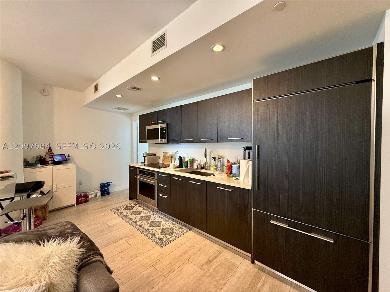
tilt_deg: -0.1
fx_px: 158
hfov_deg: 102.1
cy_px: 146
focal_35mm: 14
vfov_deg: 85.7
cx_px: 195
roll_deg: +0.5
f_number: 2.2
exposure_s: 1/60
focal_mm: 2.22
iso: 400
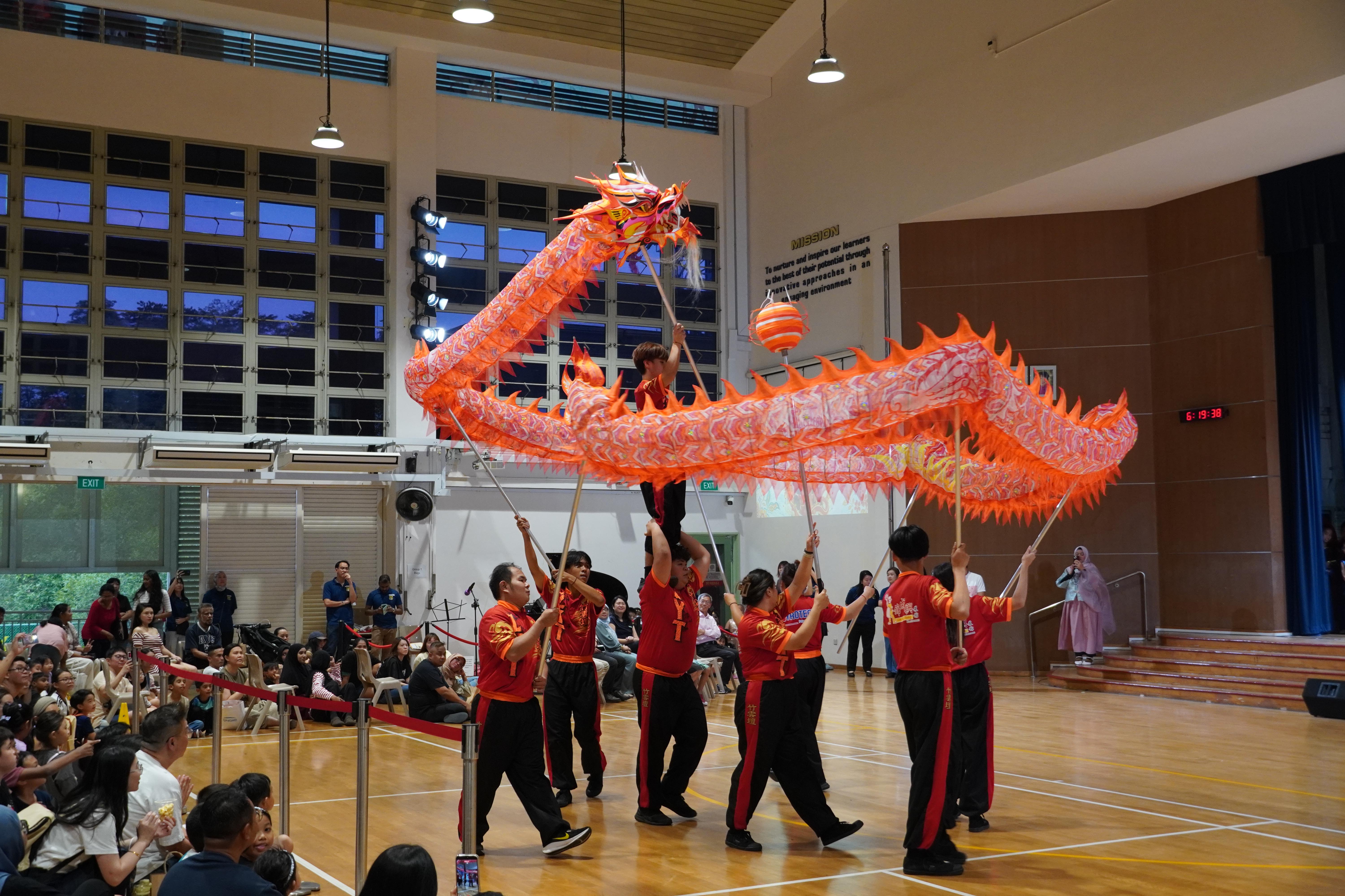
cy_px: 448
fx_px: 1569
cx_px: 672
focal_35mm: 42
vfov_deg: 31.9
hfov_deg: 46.4
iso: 1250
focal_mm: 28
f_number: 4.5
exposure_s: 1/160
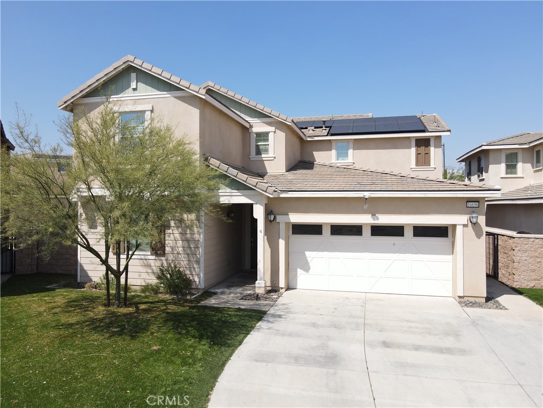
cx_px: 272
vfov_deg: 56.8
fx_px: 376
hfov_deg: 71.6
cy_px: 204
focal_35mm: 24
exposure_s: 1/40
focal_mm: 4.5
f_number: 2.8
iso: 100
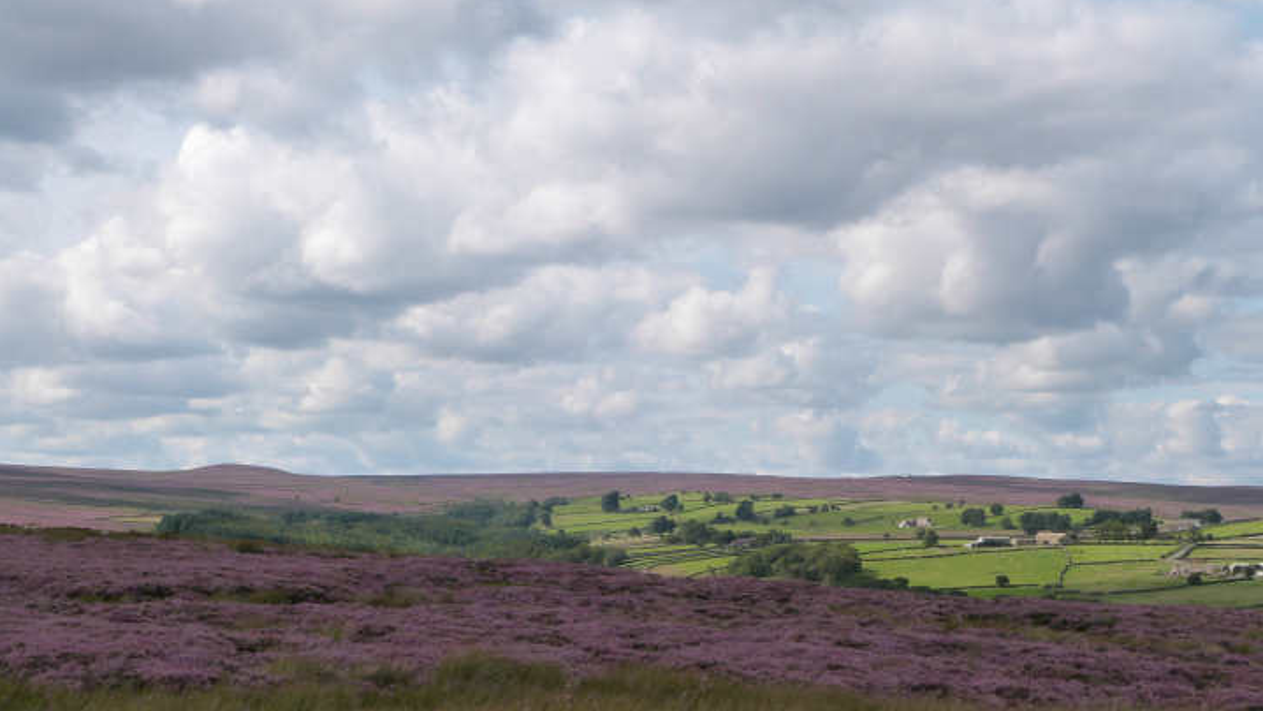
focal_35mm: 82
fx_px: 2746
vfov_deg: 14.7
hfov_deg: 25.9
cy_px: 363
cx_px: 628
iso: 160
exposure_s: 1/500
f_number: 5.6
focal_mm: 12.9
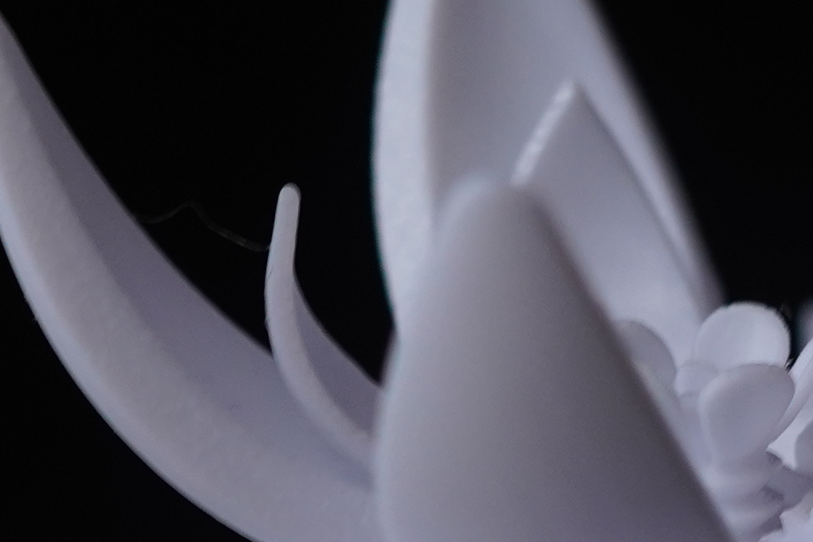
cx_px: 600
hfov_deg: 7.0
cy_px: 682
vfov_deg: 4.7
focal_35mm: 294
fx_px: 6639
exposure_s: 1/60
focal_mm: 50
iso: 800
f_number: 4
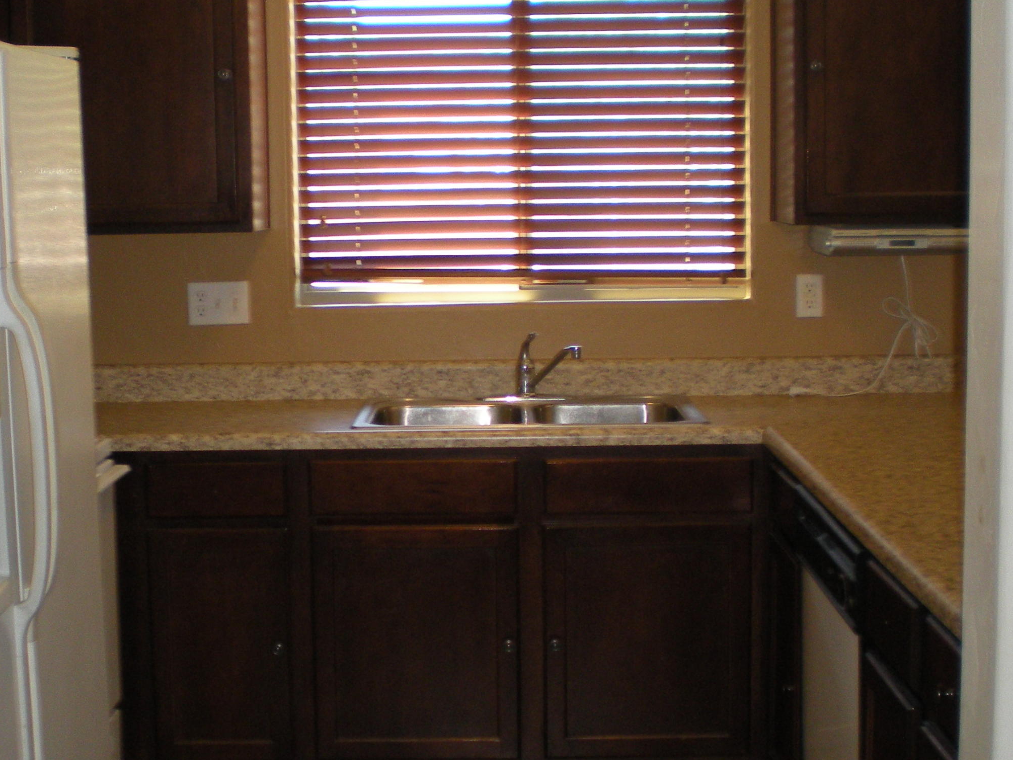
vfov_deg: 25.6
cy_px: 342
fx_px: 1668
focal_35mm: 57
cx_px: 455
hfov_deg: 33.8
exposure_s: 1/30
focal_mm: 6.3
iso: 157
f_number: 3.1
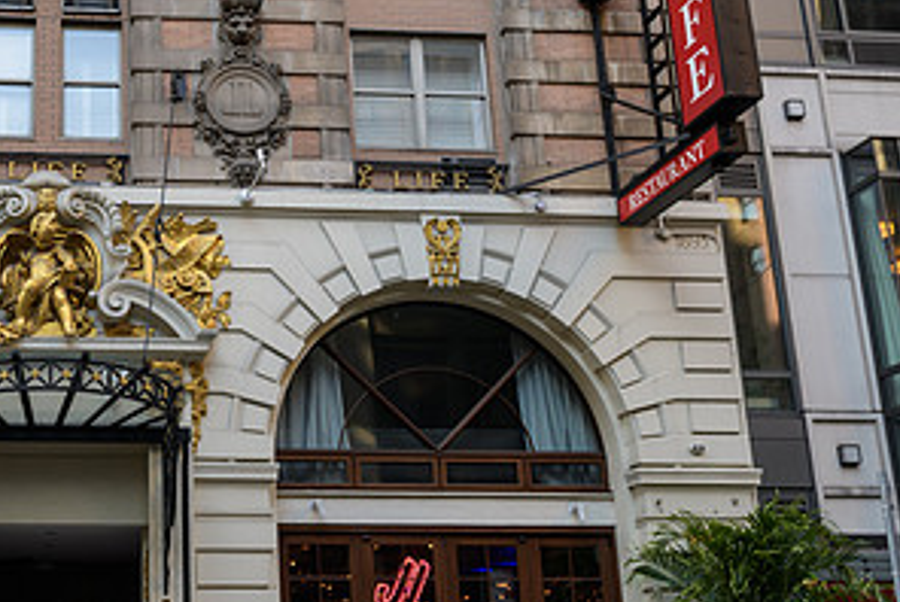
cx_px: 88
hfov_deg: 38.9
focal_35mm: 47
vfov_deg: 28.6
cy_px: 360
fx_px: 1176
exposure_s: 1/5
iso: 31
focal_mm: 24
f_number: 10
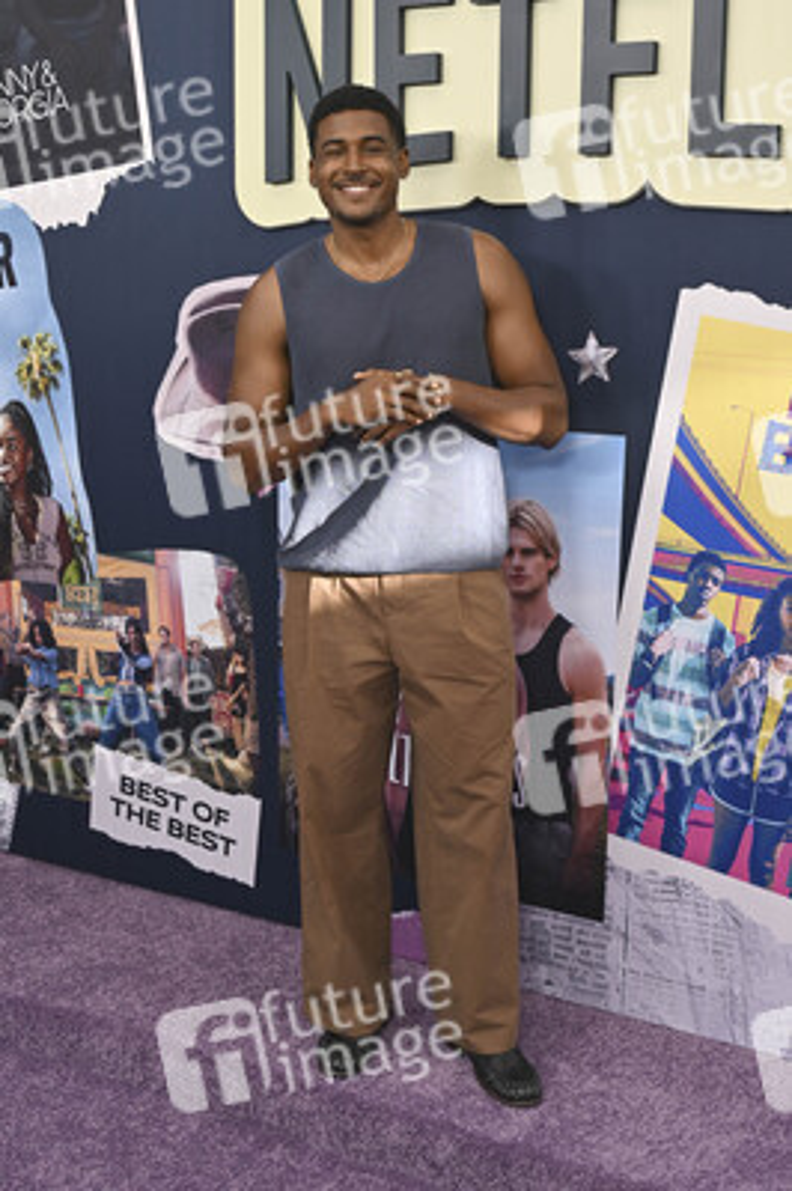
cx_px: 396
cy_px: 596
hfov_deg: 31.8
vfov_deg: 46.4
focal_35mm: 42
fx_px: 1388
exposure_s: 1/250
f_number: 6.3
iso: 800
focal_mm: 42
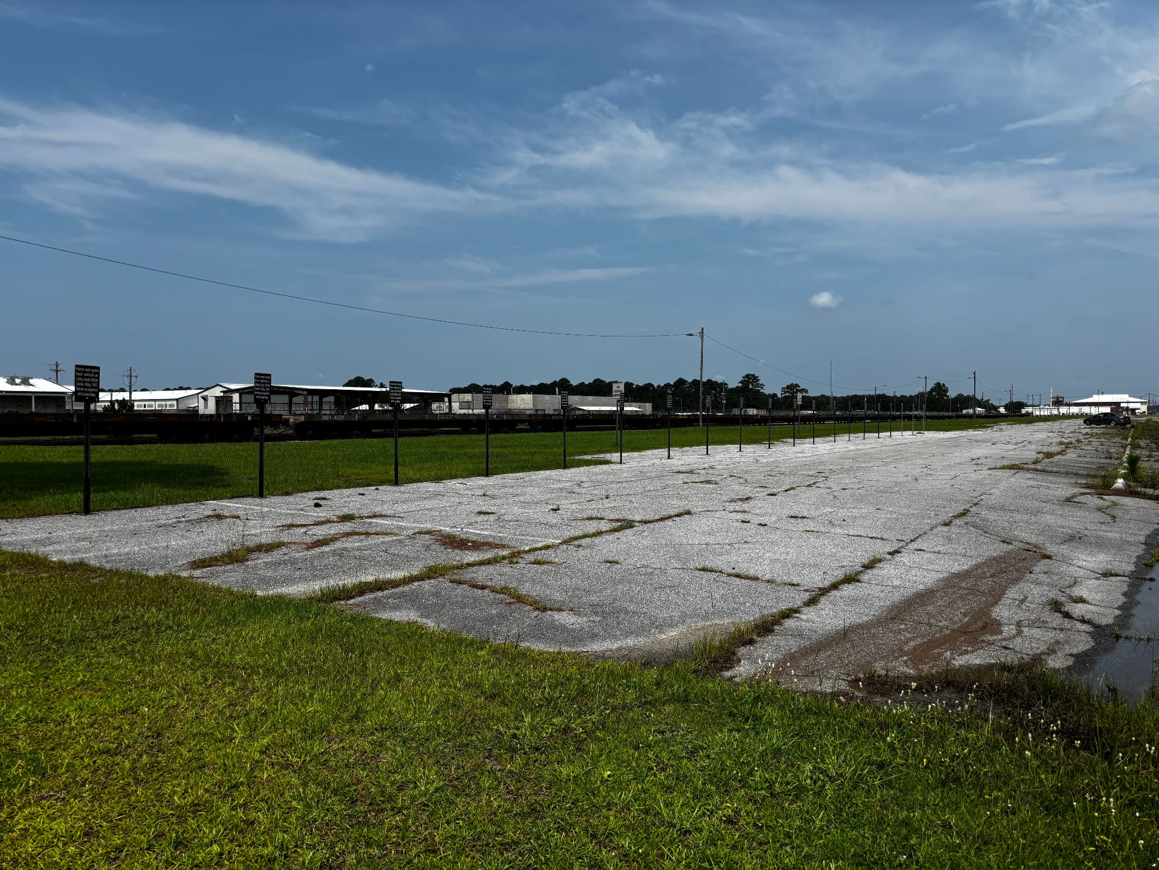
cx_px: 580
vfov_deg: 53.1
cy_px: 435
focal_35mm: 26
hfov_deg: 67.3
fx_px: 871
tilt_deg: -1.5
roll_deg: +0.1
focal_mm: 5.96
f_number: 1.6
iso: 50
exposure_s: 1/5348
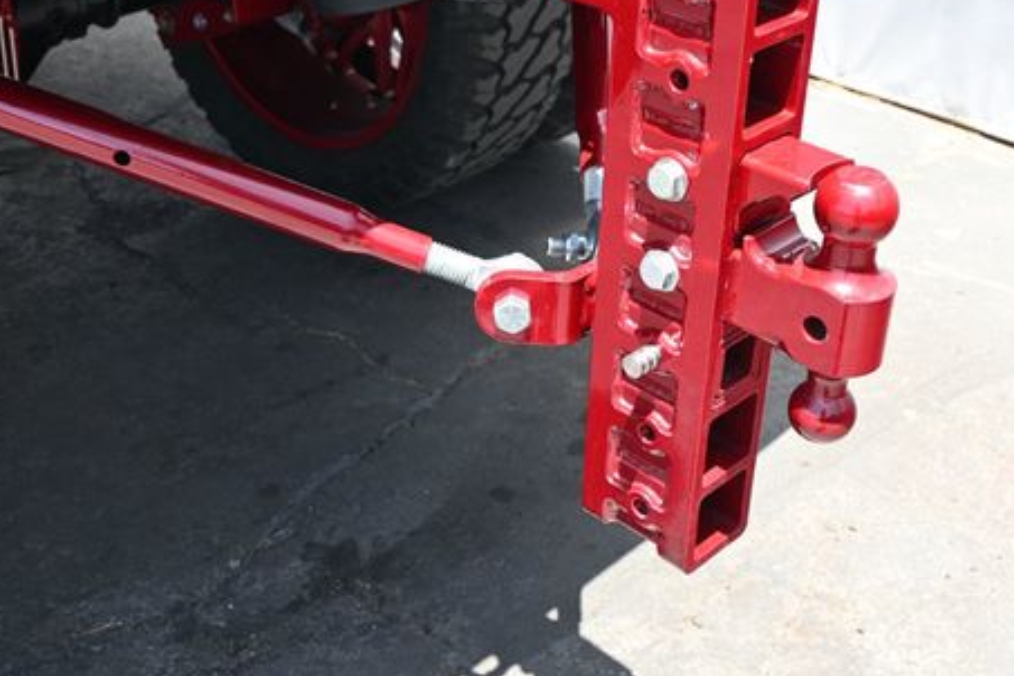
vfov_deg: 27.5
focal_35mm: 49
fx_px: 1372
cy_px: 231
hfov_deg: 40.6
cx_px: 504
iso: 280
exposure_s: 1/250
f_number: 4.2
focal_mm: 23
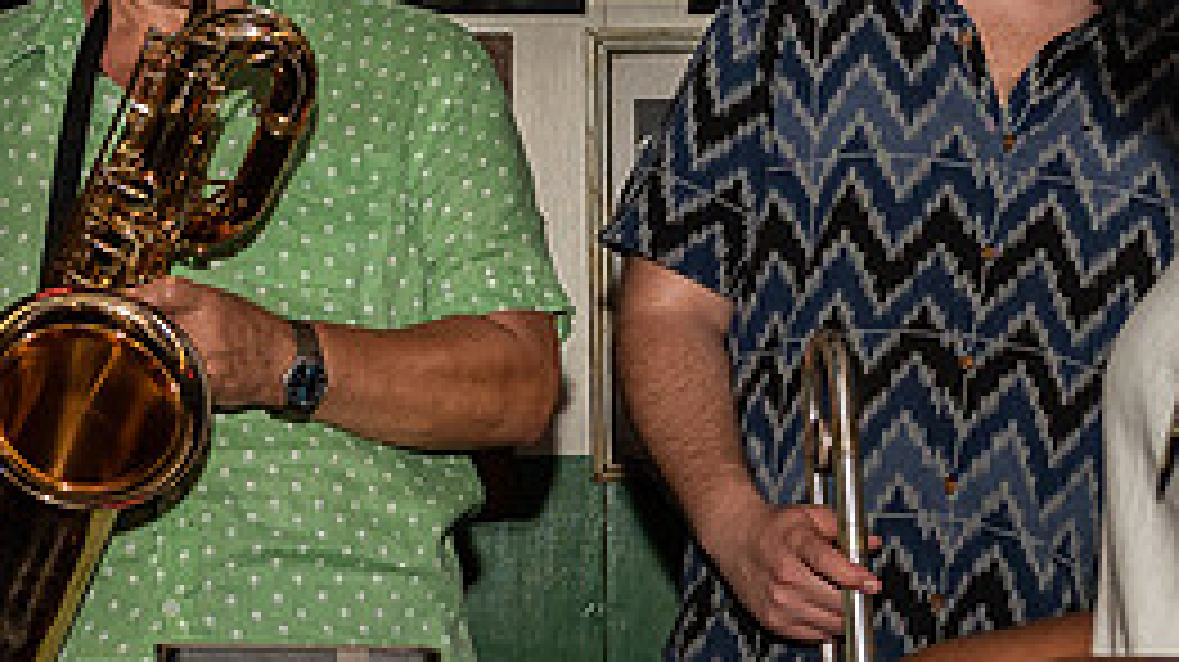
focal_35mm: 121
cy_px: 107
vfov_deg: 10.0
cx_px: 455
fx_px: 3780
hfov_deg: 17.7
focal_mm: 24
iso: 800
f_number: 5
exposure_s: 1/200
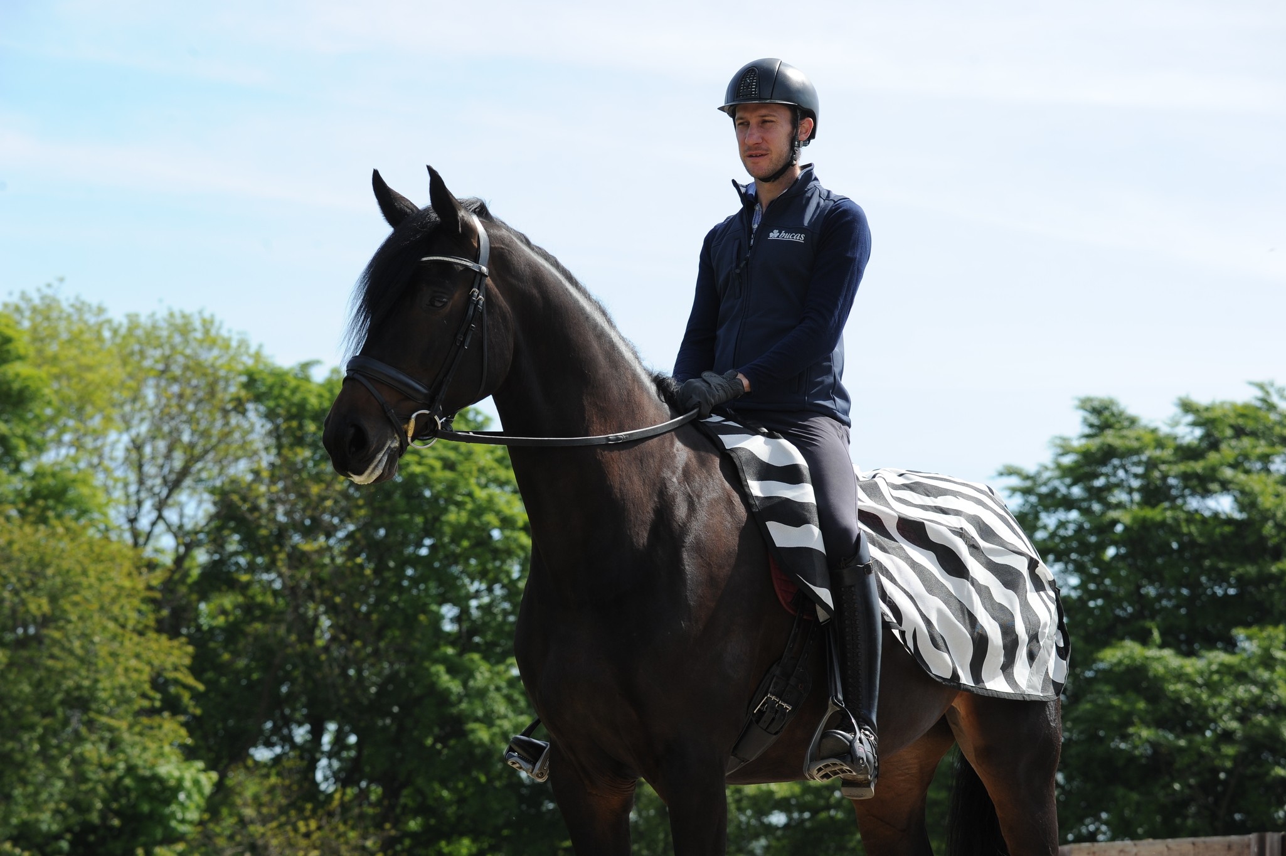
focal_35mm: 130
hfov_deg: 15.8
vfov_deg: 10.5
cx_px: 643
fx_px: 4641
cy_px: 428
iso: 400
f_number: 8
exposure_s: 1/640
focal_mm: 130
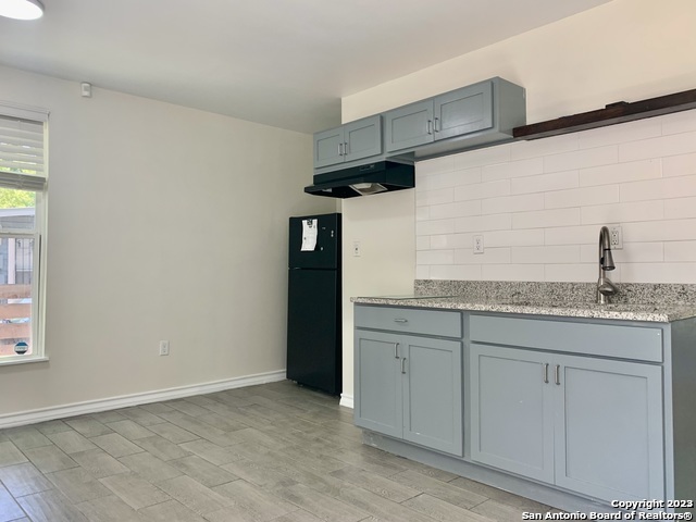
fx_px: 523
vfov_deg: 53.1
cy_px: 261
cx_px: 348
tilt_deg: +1.1
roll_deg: -0.8
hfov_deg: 67.3
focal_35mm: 26
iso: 80
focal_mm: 4.25
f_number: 1.8
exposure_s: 1/120
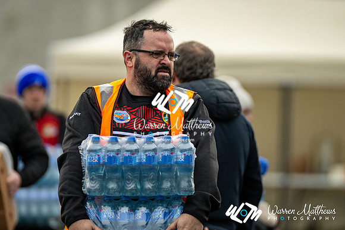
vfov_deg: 3.7
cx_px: 172
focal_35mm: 375
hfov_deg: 5.5
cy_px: 115
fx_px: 3592
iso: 500
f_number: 2.8
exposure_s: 1/1600
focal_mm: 250
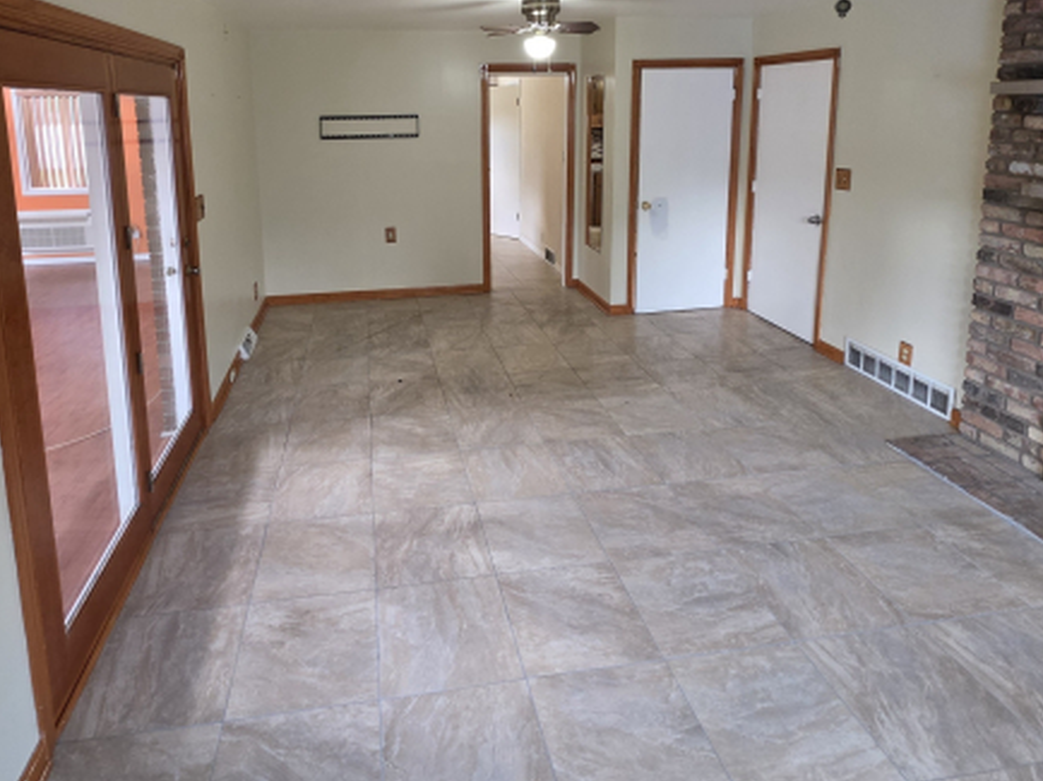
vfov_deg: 62.4
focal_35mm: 20
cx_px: 455
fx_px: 602
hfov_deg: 81.4
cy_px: 202
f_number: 1.9
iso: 320
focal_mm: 2.2
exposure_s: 1/60
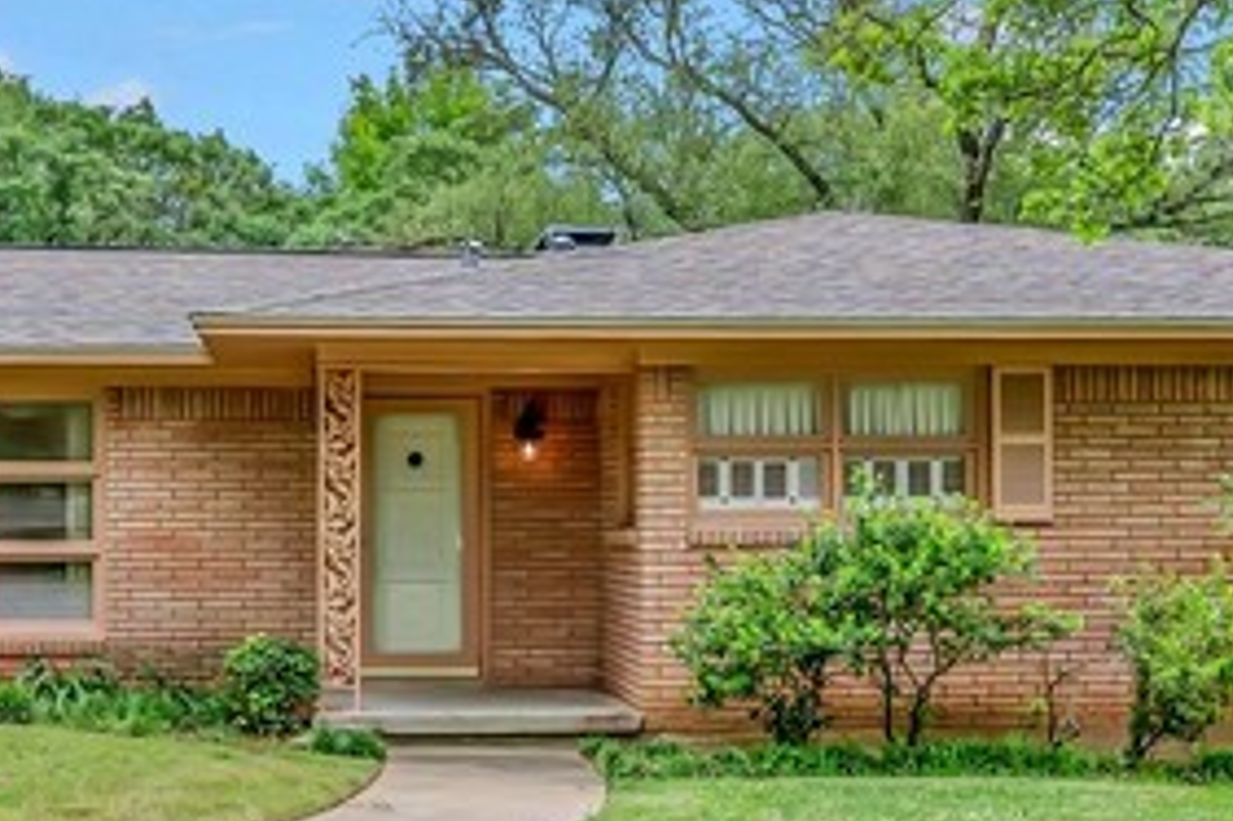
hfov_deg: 38.6
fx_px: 1746
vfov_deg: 26.2
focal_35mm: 51
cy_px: 586
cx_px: 434
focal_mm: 14
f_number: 8
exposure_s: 1/80
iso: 100
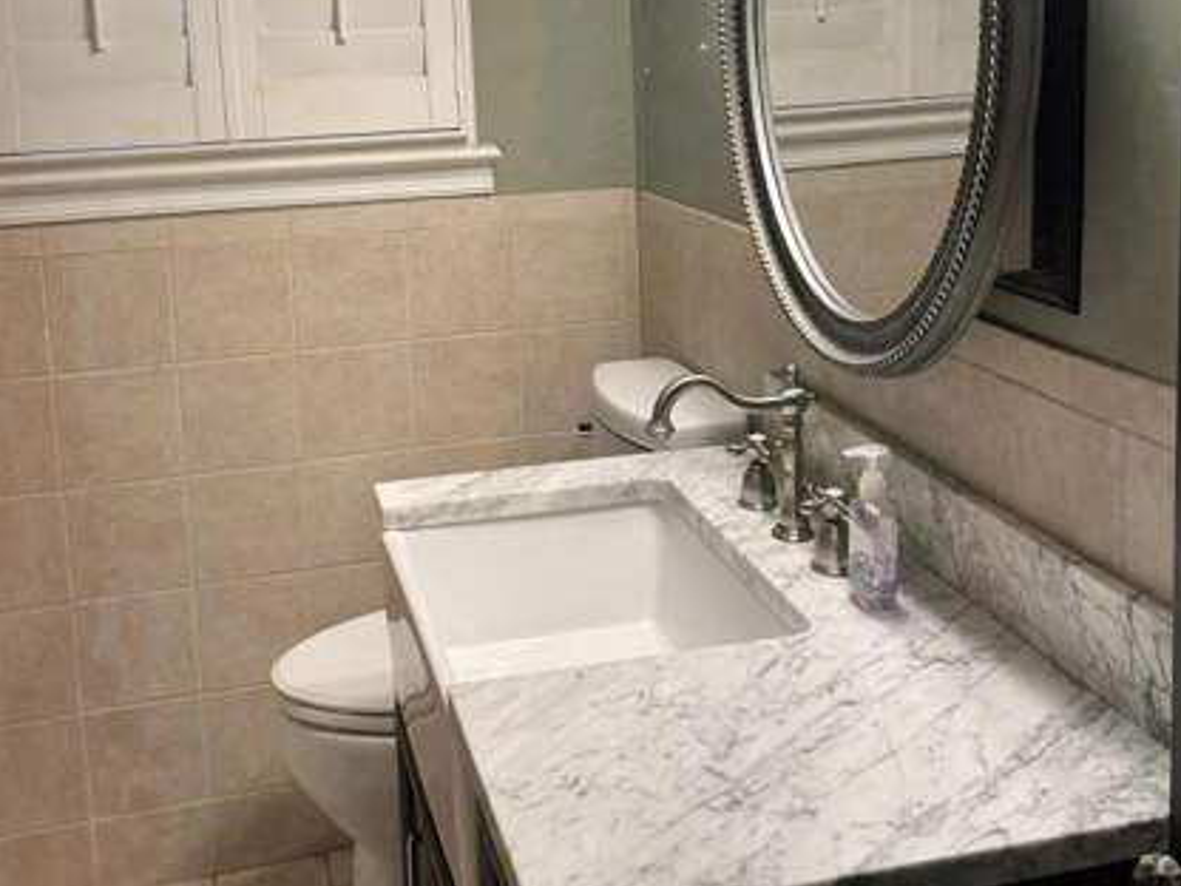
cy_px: 204
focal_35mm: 40
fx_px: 1365
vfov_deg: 35.1
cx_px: 565
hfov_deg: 46.8
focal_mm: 5.96
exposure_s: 1/120
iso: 200
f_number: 1.6
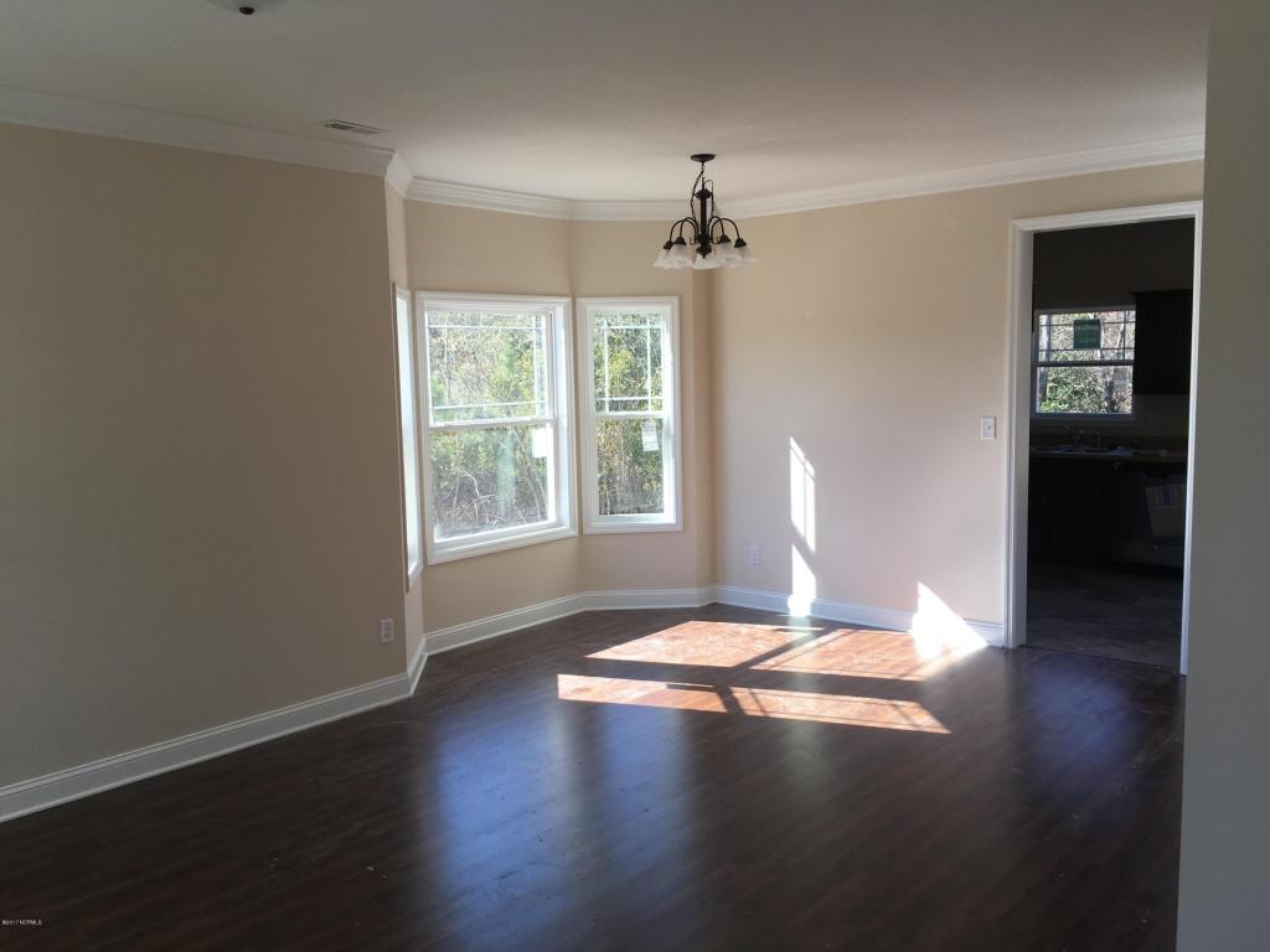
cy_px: 476
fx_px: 1064
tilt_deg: -5.9
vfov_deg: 48.2
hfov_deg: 61.7
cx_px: 635
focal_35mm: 29
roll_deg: +1.8
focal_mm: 4.15
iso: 25
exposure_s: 1/162
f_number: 2.2
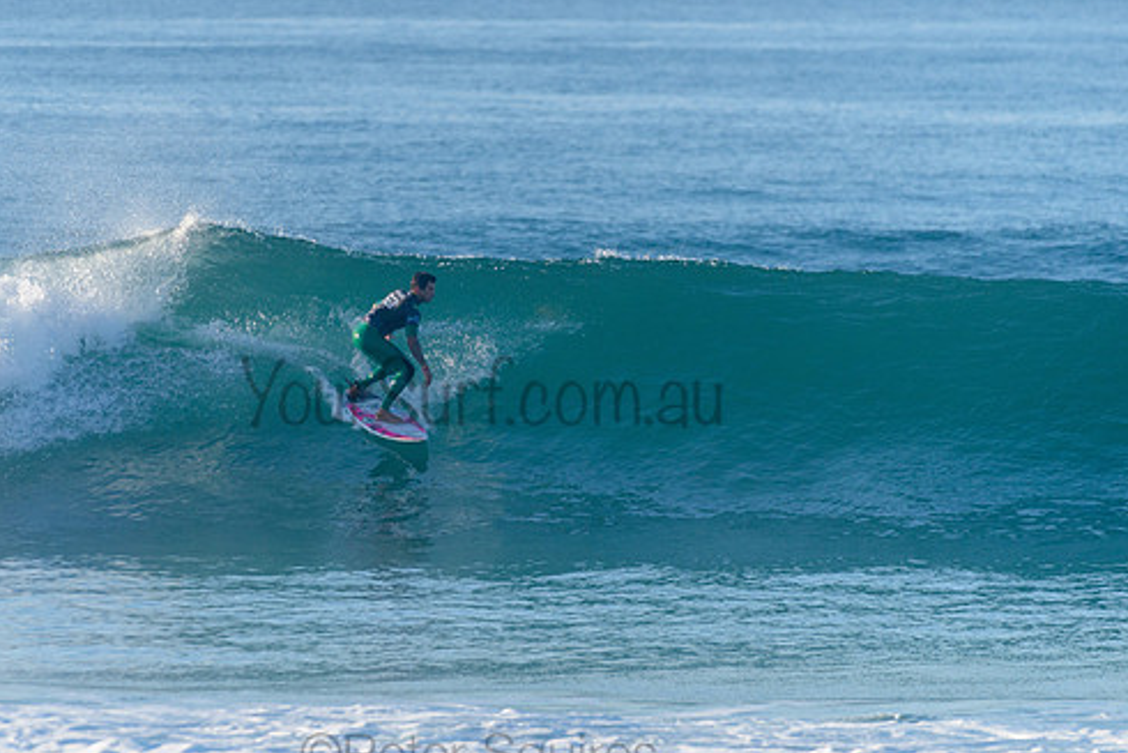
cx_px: 479
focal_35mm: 592
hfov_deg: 3.5
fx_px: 18554
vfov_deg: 2.3
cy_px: 372
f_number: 5.6
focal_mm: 500
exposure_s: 1/2000
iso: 360
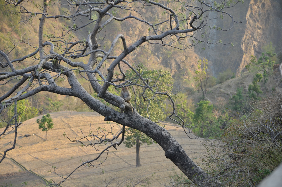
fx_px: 1231
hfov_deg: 13.1
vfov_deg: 8.7
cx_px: 141
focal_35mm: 158
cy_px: 94
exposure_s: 1/60
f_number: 5.6
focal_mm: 105
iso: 100
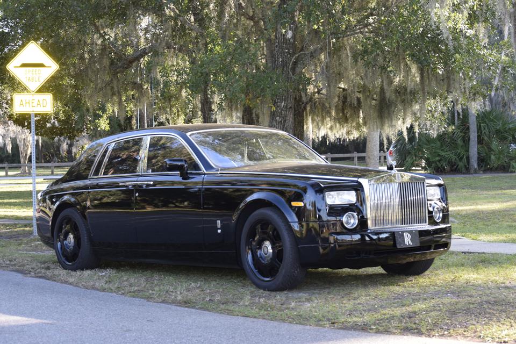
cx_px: 258
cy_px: 172
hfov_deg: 24.6
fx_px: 1182
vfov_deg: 16.6
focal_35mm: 82
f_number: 5.6
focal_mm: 55
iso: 450
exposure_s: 1/125
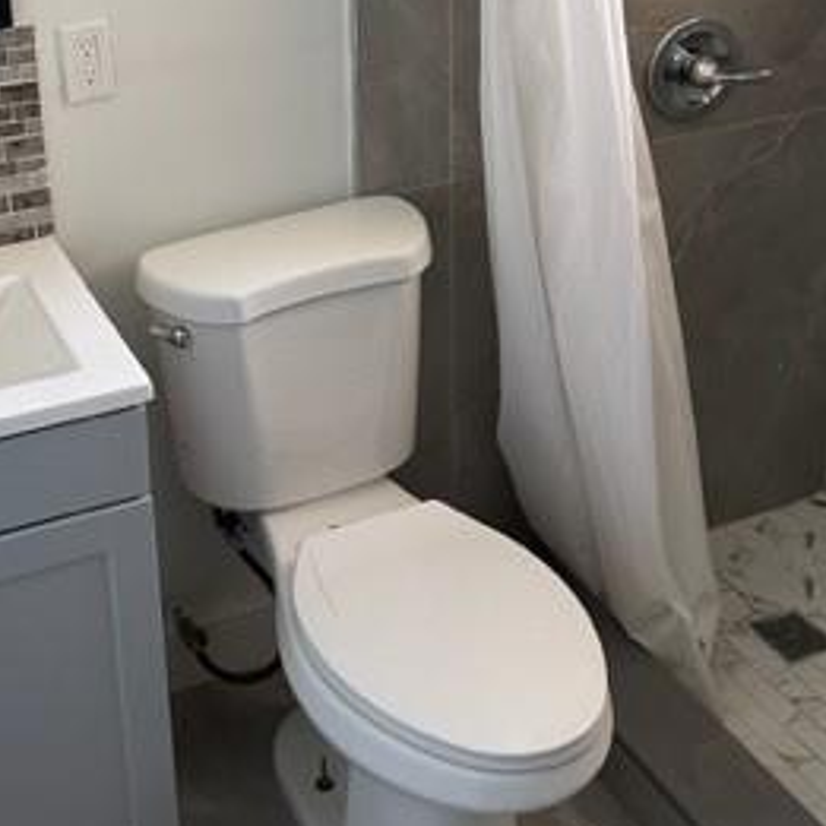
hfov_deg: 32.1
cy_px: 85
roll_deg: +2.5
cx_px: 196
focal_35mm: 52
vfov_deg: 31.3
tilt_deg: -17.3
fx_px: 1404
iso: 250
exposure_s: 1/84
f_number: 1.78
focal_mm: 6.86
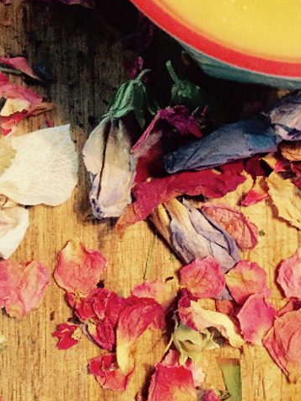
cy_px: 157
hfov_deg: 25.8
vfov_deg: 34.2
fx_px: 649
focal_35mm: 56
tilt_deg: -83.5
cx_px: 223
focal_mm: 4.15
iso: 250
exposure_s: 1/17
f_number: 2.2
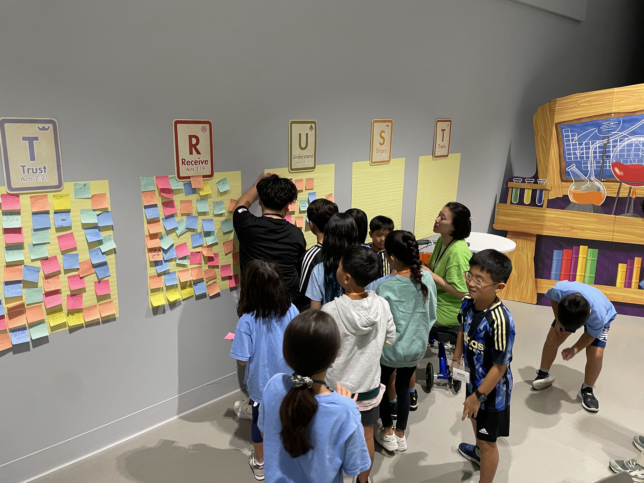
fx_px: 484
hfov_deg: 67.3
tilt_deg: -16.4
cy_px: 242
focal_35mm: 26
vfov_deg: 53.1
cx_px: 322
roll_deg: -0.8
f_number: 1.6
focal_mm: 4.2
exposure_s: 1/60
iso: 160
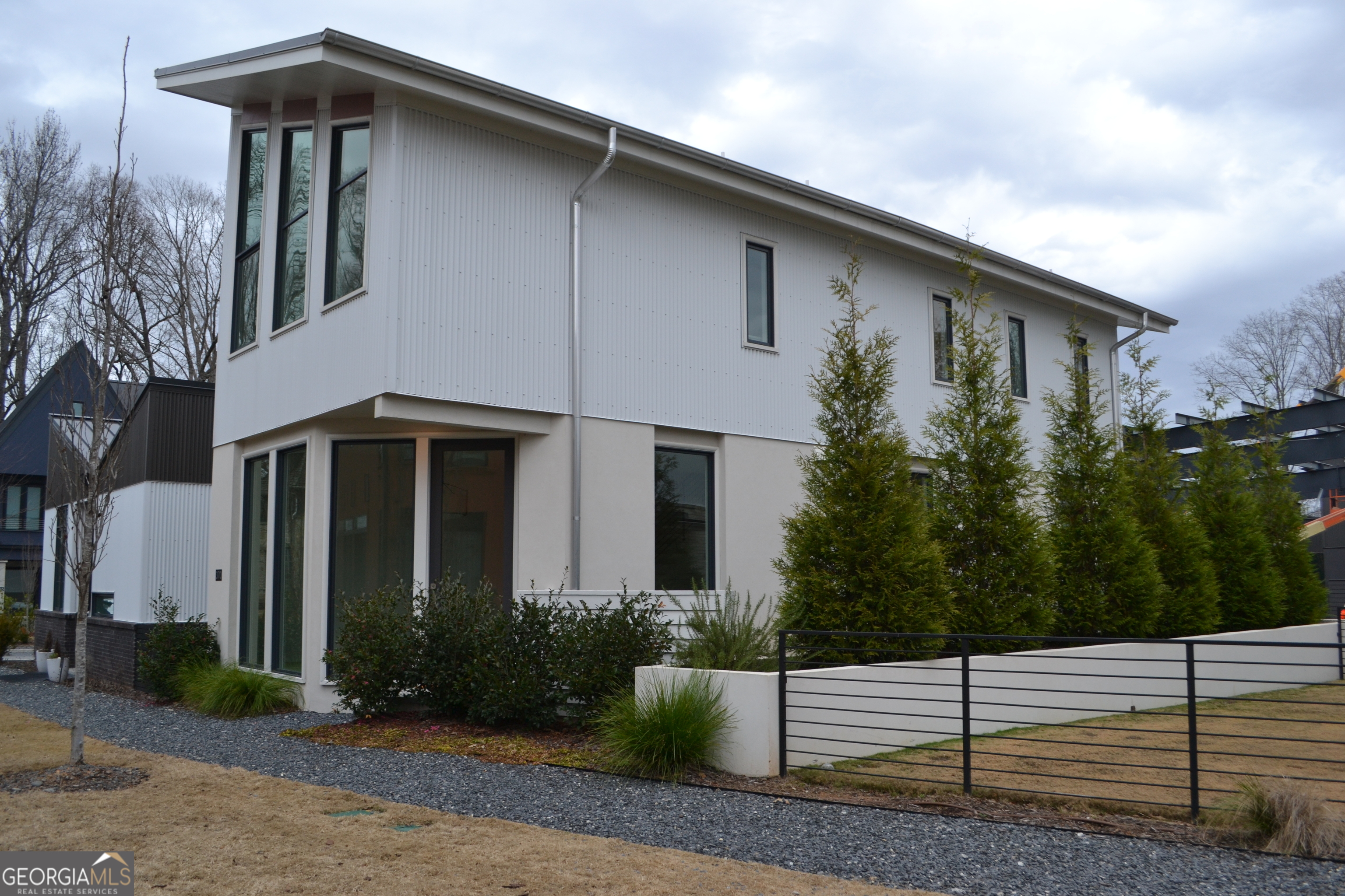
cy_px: 448
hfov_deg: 67.4
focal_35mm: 27
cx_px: 672
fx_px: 1009
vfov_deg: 47.9
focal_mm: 18
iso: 280
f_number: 5.6
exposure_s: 1/125
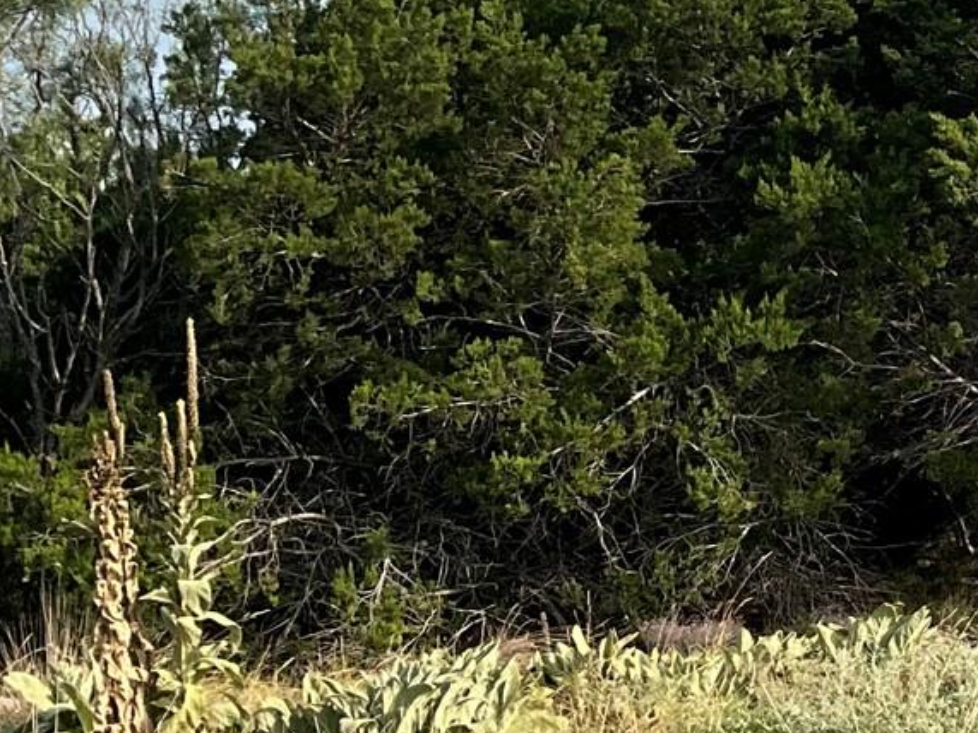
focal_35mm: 104
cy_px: 152
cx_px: 1586
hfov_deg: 16.7
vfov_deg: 14.2
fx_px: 2938
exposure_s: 1/1984
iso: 25
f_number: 1.8
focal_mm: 3
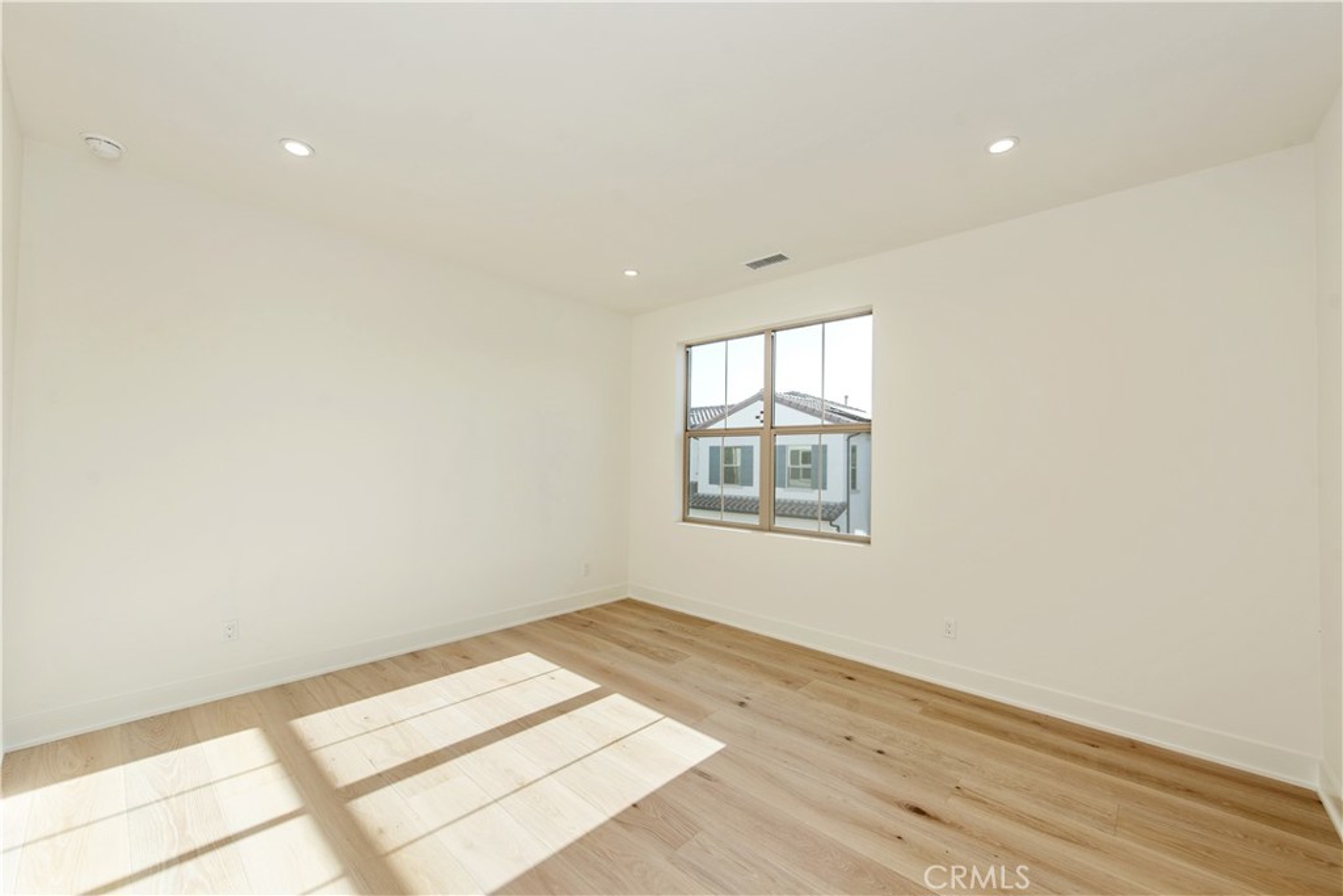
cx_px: 672
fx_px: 522
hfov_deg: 104.2
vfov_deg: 81.2
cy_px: 448
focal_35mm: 14
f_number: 7.1
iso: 100
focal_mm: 14
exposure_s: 1/200
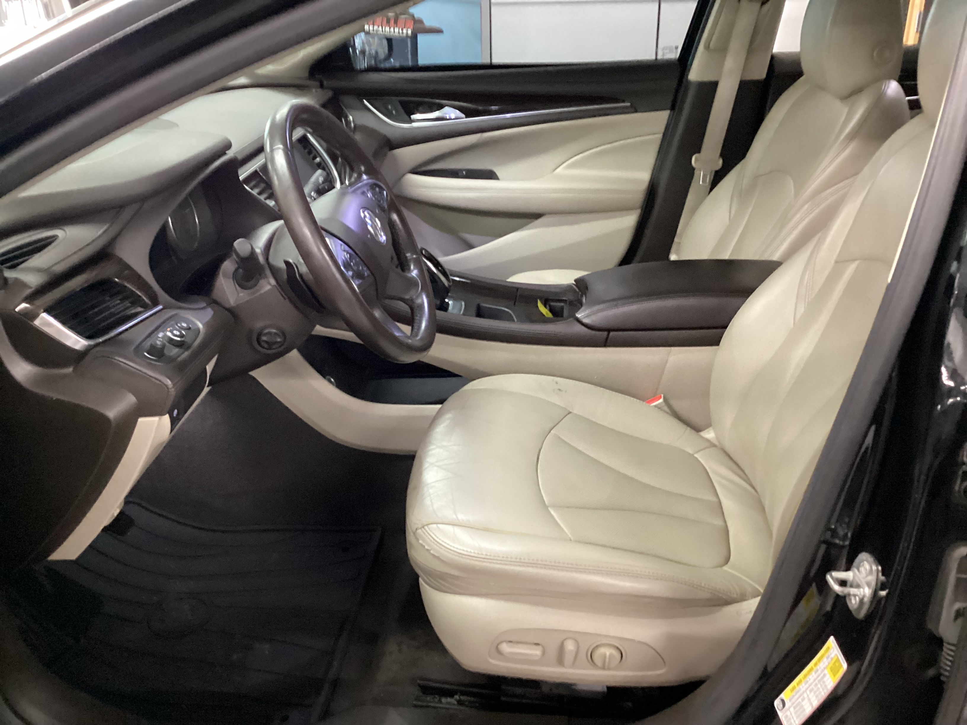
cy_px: 362
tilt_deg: -25.7
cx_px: 484
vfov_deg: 45.4
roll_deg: +0.6
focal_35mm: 31
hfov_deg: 58.4
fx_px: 866
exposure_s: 1/25
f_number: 2.4
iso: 500
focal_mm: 3.3
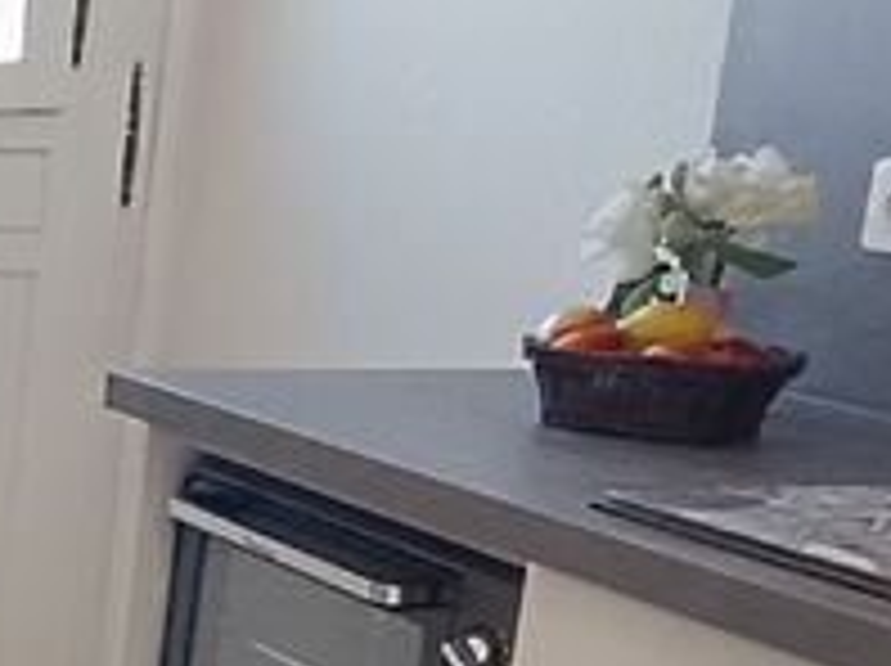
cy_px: 576
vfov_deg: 15.1
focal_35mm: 97
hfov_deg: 15.5
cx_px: -968
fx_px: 2494
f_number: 2.2
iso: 252
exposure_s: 1/100
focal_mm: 1.66
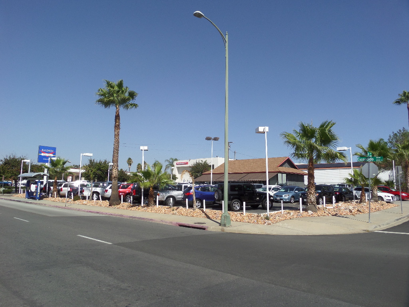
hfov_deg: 67.3
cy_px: 154
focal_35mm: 26
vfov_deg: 53.1
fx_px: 307
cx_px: 204
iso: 100
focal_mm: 4.3
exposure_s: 1/1000
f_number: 4.2
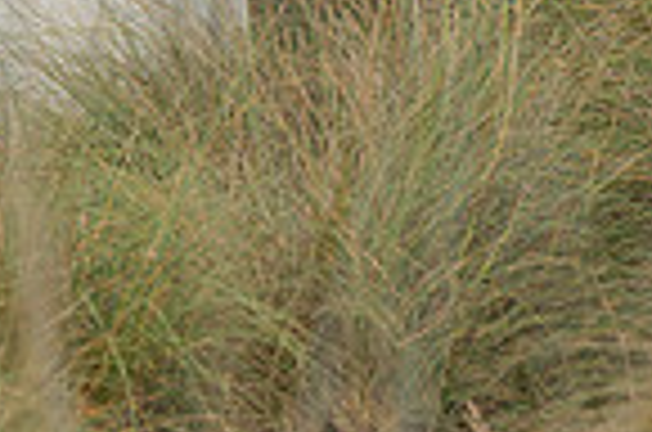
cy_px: -349
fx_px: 5729
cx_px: 409
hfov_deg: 6.5
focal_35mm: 317
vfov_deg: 4.3
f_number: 5.6
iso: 200
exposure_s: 1/200
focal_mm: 79
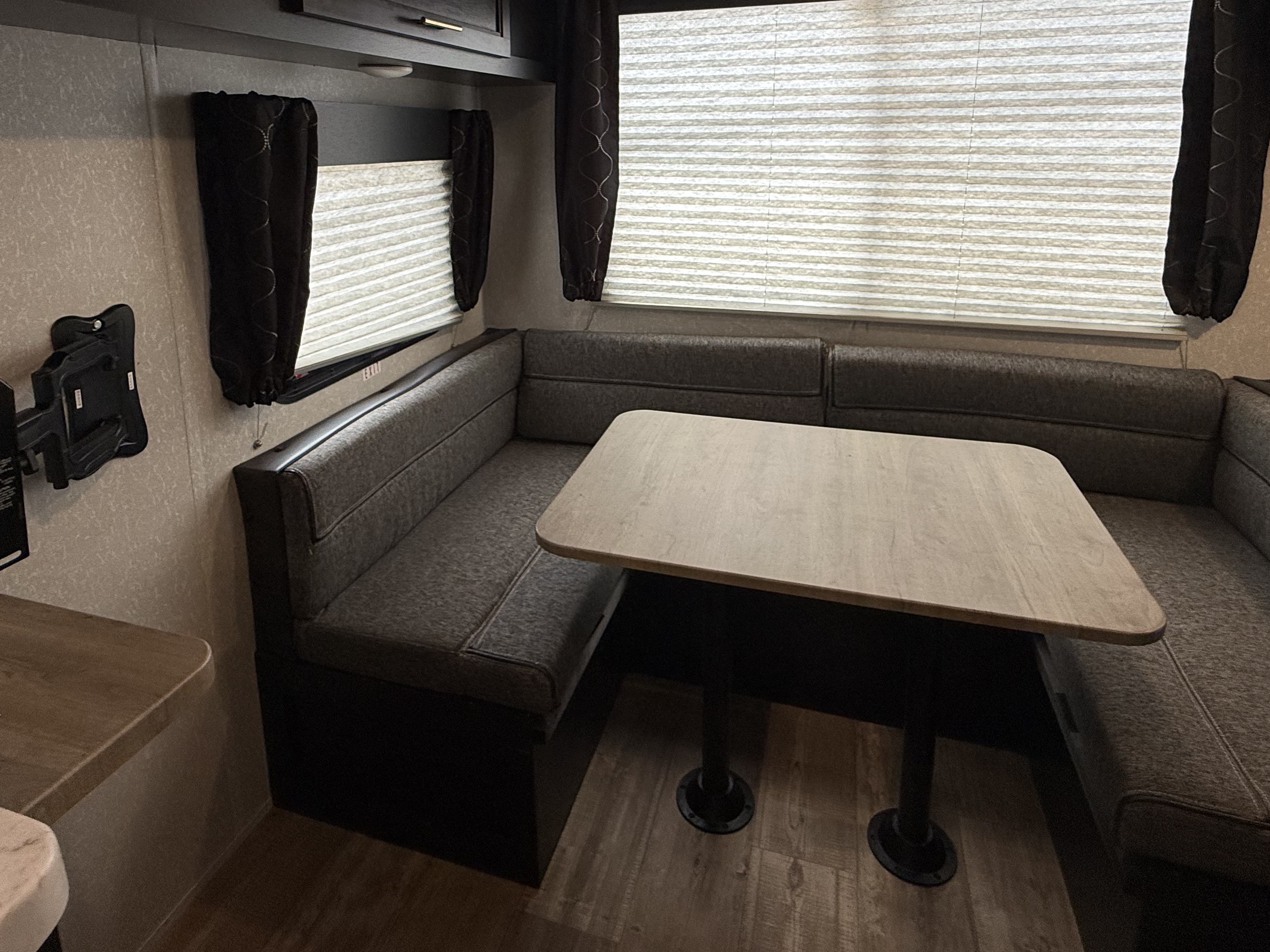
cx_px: 598
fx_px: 770
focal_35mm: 21
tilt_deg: -11.3
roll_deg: -0.4
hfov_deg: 78.9
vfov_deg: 61.2
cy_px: 283
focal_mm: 2.22
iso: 64
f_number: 2.2
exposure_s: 1/99
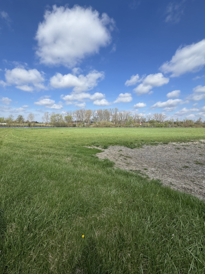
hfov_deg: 77.7
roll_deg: +0.3
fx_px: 127
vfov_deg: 94.3
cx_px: 90
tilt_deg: -0.4
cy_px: 126
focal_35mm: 16
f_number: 2.2
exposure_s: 1/2494
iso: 40
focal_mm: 2.22
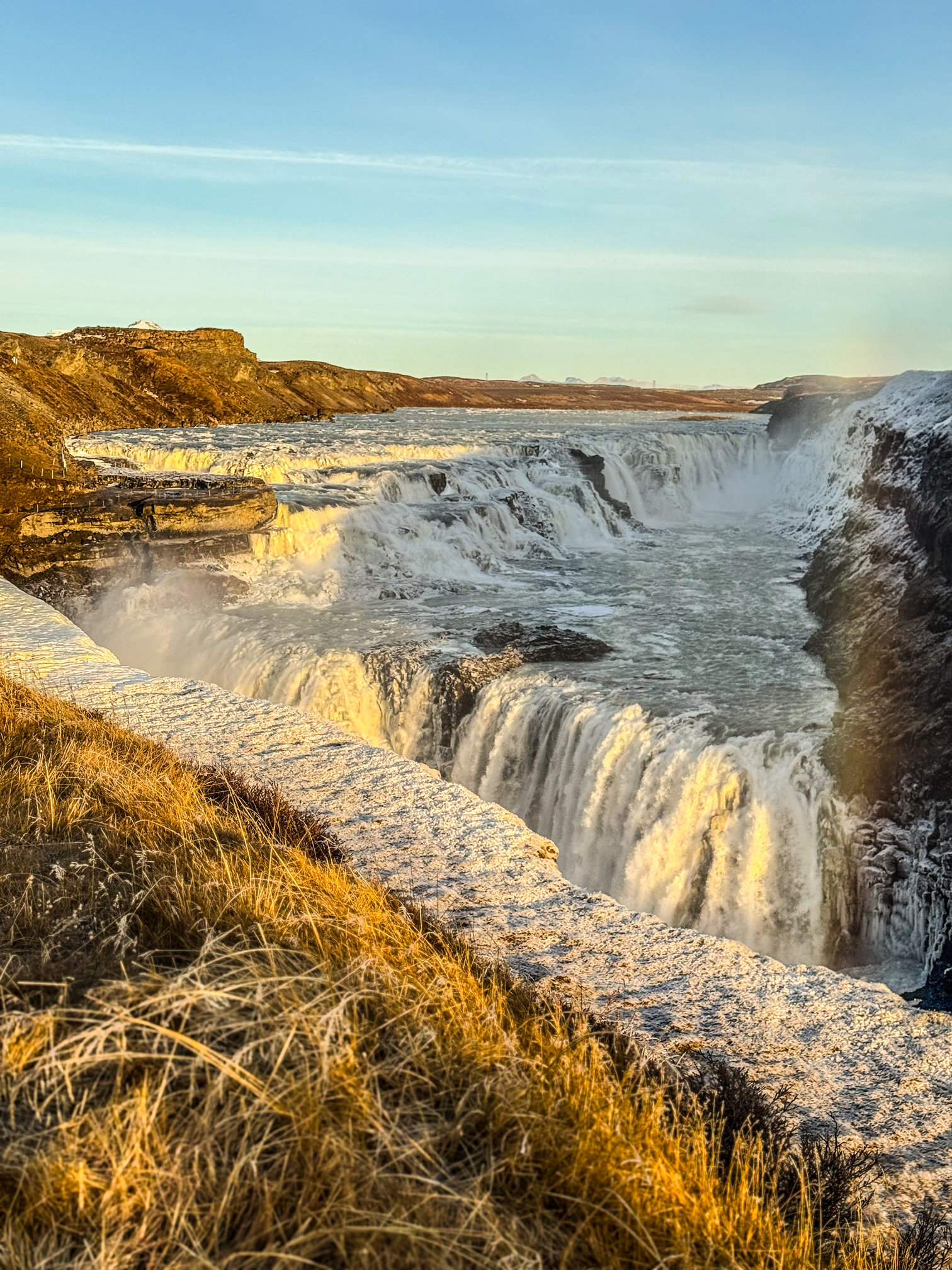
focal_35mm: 48
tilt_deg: -7.0
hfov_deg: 30.3
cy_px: 635
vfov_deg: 39.7
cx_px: 476
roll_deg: -1.0
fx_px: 1760
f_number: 1.78
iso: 64
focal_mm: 6.76
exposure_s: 1/2833
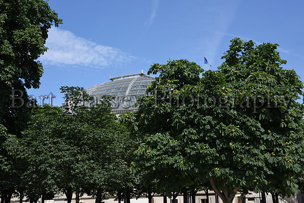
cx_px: 152
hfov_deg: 41.1
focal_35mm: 48
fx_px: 405
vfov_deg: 28.1
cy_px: 102
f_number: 13
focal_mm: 48
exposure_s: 1/200
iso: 180
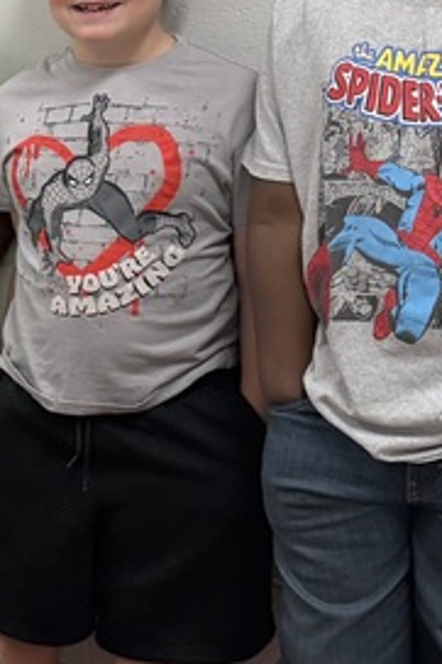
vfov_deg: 21.7
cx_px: -374
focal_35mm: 94
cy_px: 400
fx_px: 1733
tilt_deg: -16.9
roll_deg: +6.6
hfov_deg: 13.0
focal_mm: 6.76
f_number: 1.78
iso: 320
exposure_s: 1/60
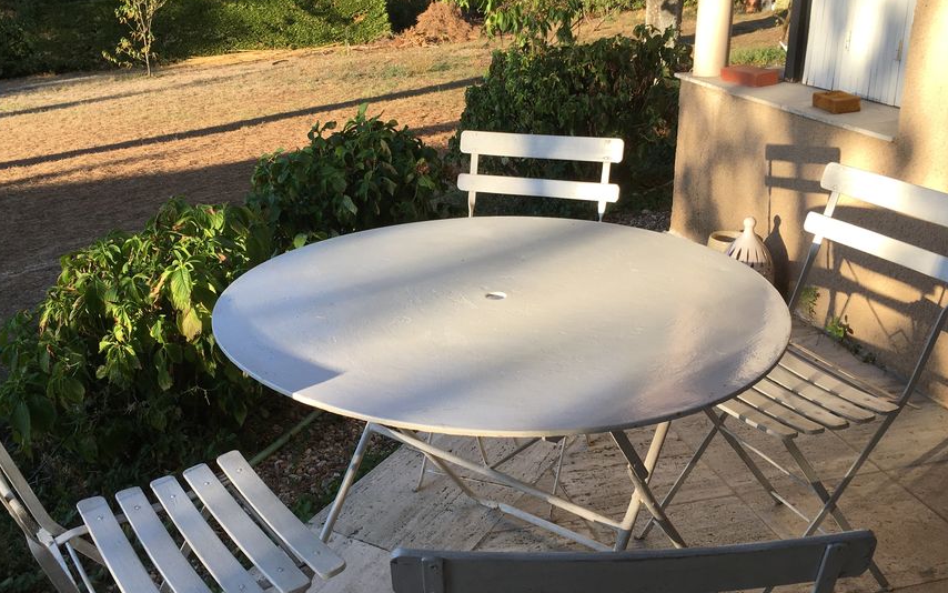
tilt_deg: -20.3
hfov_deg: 53.9
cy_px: 299
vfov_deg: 35.3
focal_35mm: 36
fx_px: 930
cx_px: 438
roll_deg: +1.8
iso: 25
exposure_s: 1/386
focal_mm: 4.15
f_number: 2.2
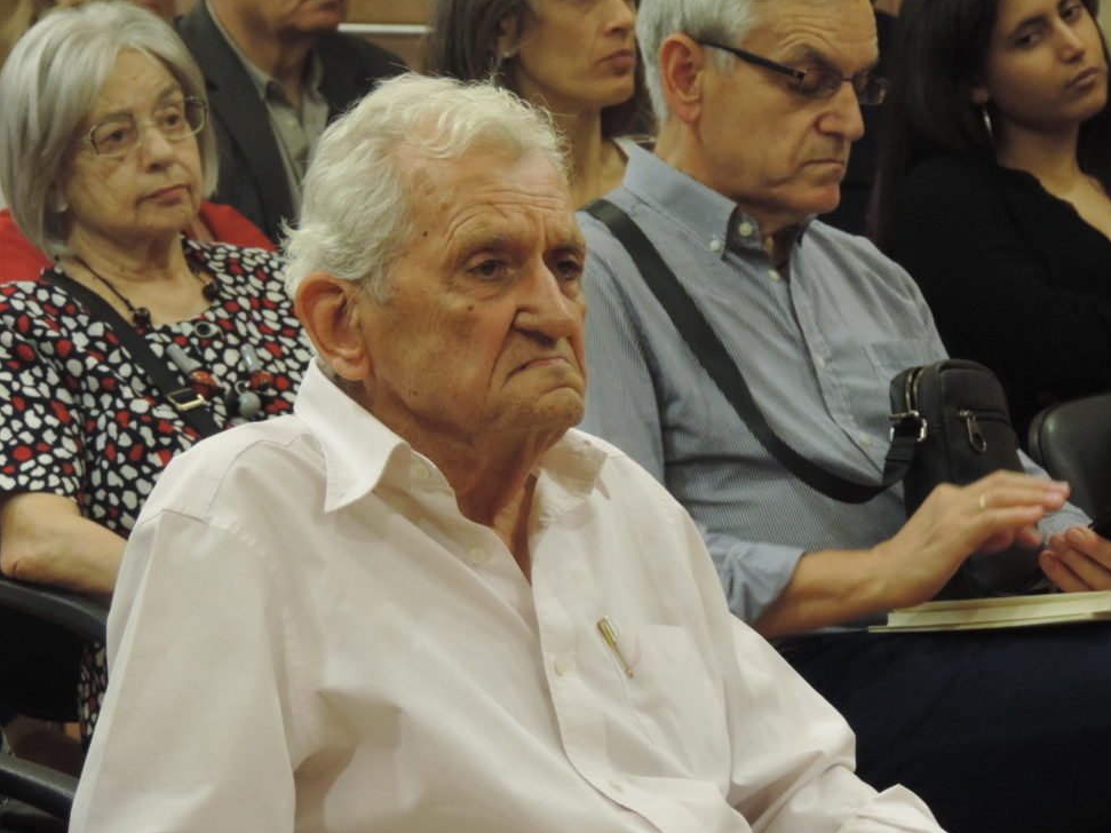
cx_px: 548
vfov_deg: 7.0
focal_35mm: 211
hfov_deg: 9.4
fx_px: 6771
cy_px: 423
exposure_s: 1/25
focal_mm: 35.6
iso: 800
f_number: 4.6
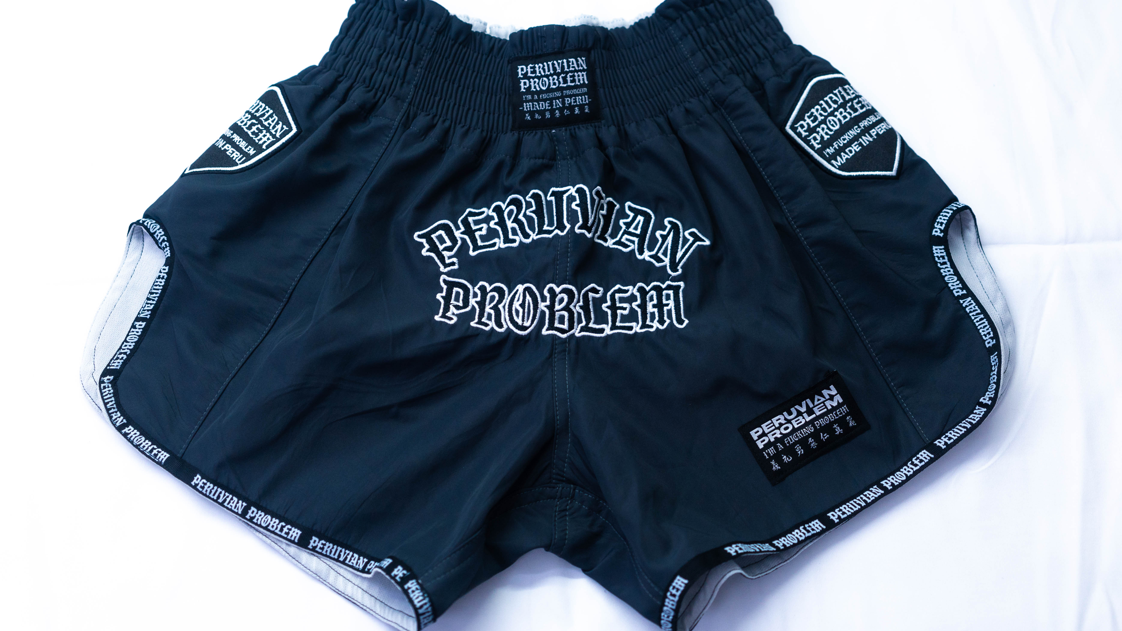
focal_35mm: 42
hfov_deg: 48.3
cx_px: 583
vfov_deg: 28.3
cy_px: 259
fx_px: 1250
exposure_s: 1/250
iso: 500
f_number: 2.8
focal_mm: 35
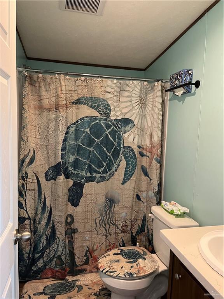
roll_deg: -1.7
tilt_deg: -5.8
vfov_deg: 67.3
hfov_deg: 53.1
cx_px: 112
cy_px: 150
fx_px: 224
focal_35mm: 26
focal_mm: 5.1
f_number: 1.6
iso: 320
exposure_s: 1/60
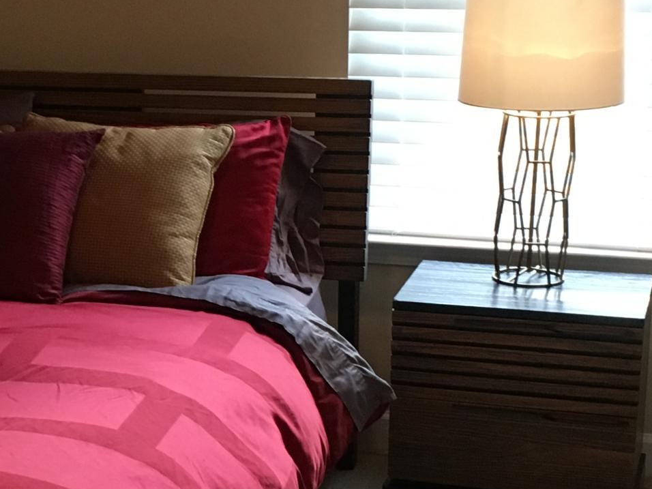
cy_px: 328
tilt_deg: -16.0
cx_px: 128
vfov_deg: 16.2
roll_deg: +0.9
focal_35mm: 91
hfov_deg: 21.3
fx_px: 1714
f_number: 2.2
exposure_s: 1/30
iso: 125
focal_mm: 4.15
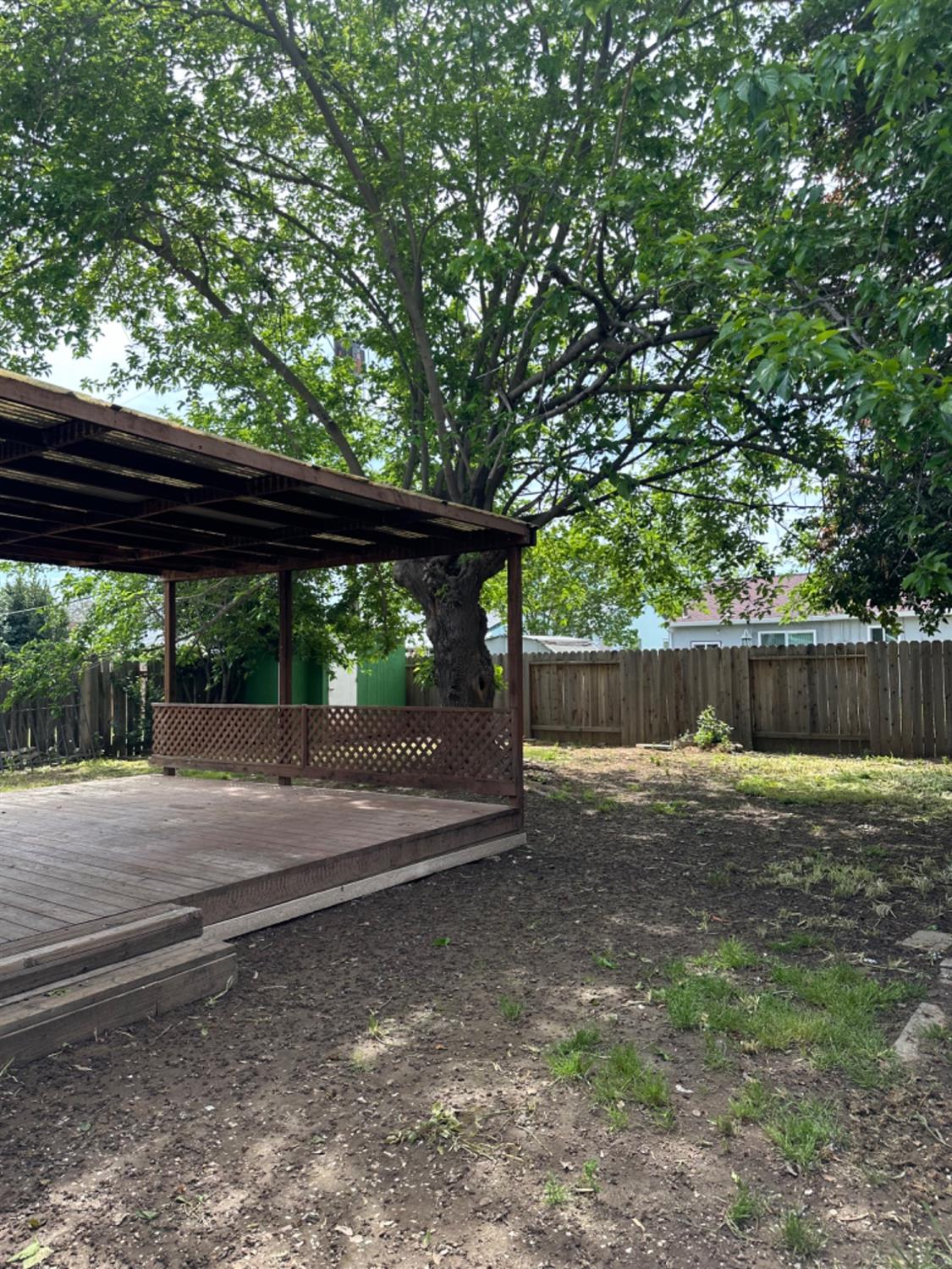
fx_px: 880
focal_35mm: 24
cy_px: 634
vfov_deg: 71.6
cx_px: 476
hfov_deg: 56.8
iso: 80
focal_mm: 6.86
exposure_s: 1/943
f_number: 1.78
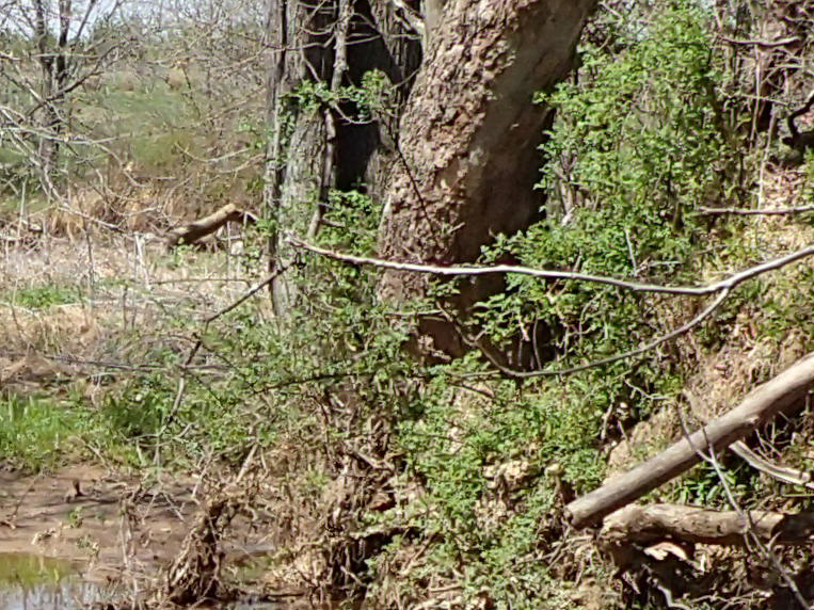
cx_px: -316
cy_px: 963
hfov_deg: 14.4
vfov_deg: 10.9
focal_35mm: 130
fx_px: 3056
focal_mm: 4.5
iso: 200
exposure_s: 1/2000
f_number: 2.8
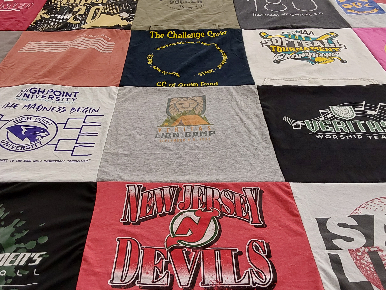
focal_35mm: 37
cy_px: 146
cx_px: 181
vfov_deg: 38.7
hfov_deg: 50.1
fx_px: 413
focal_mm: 2.91
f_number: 1.9
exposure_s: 1/60
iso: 100
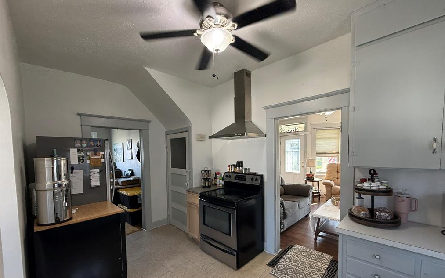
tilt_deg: -1.7
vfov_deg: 74.3
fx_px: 182
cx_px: 223
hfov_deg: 101.5
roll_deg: +0.5
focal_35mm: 15
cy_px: 161
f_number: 2.2
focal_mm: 2.22
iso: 250
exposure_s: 1/120
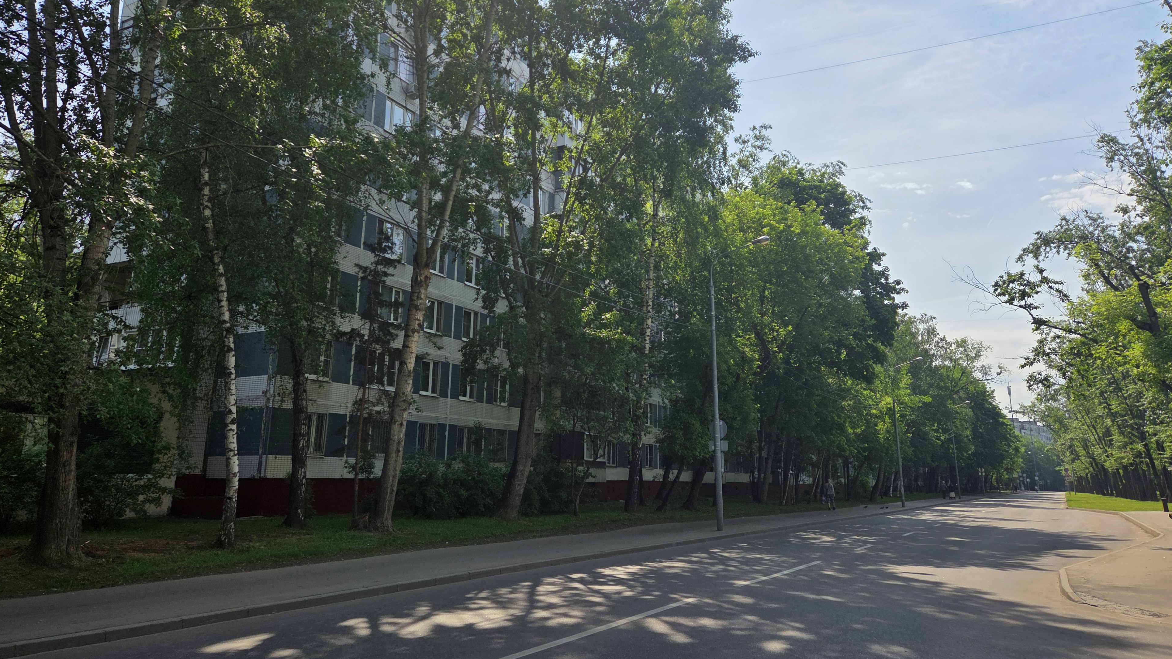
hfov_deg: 71.9
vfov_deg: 44.2
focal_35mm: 26
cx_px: 566
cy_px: 270
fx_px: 808
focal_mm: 5.4
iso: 80
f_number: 1.8
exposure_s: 1/6839
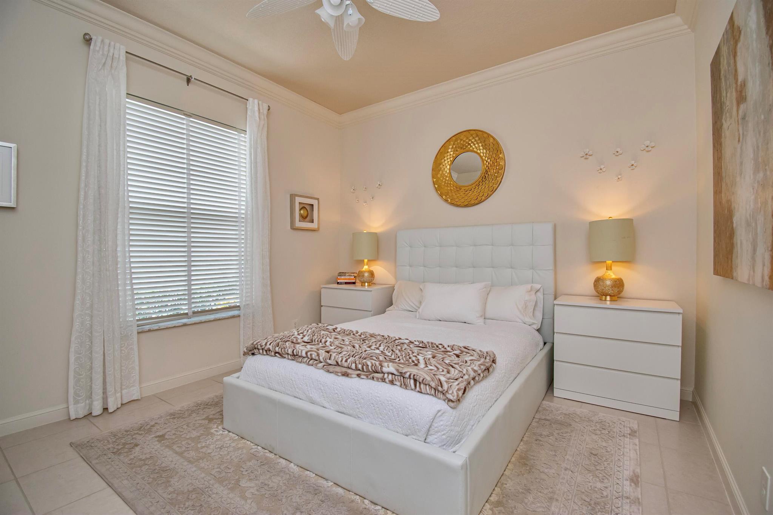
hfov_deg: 100.4
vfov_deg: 77.3
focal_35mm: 15
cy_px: 258
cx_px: 386
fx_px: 322
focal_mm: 10
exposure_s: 1/125
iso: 640
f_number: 5.6
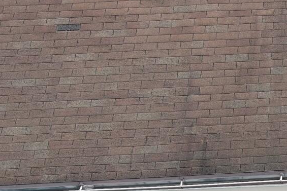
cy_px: 150
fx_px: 1228
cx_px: 540
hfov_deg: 12.1
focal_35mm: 154
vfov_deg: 8.9
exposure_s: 1/286
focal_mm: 10.57
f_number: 2.8
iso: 100
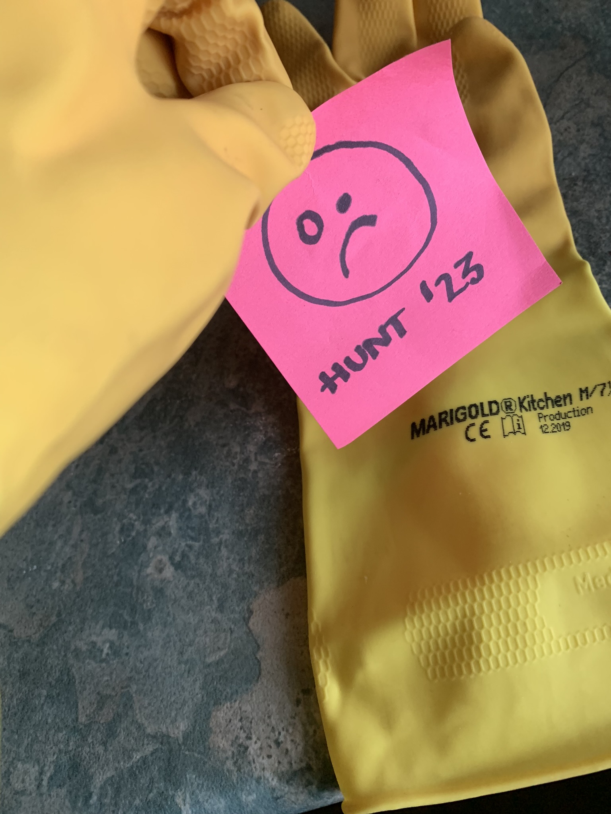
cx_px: 306
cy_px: 407
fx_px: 612
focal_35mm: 26
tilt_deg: -62.9
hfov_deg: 53.1
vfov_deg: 67.3
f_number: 1.8
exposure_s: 1/60
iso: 160
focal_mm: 4.25
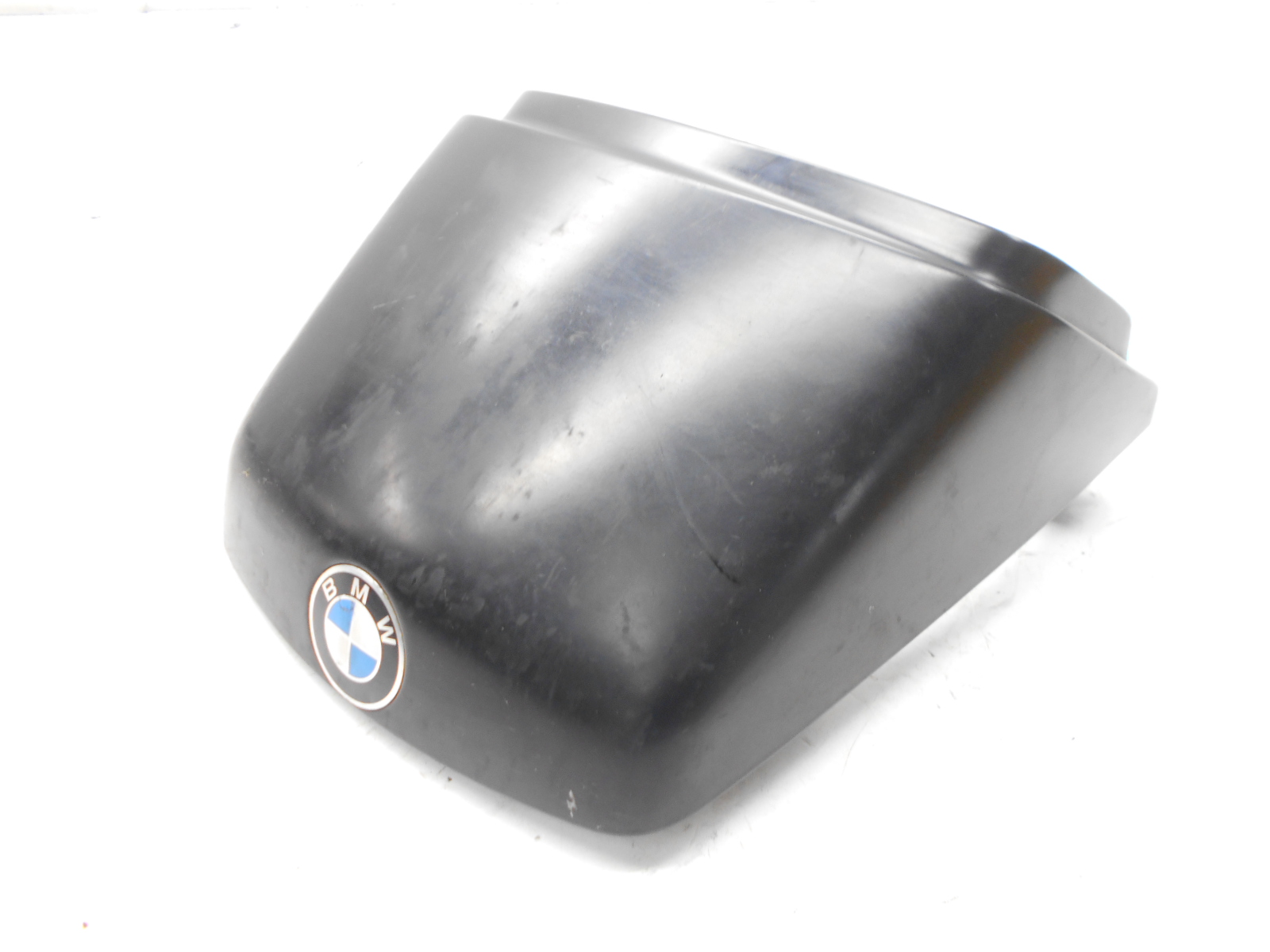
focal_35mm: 26
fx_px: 954
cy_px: 476
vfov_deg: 53.1
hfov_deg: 67.3
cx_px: 635
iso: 220
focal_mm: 4.6
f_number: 3.2
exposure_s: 1/30
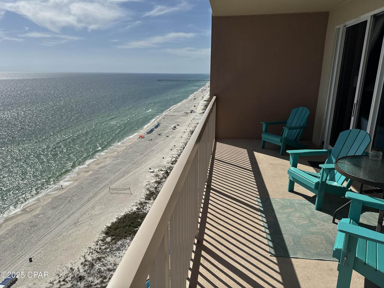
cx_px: 192
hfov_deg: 71.6
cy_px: 144
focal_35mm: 24
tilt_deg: -14.6
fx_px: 266
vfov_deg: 56.8
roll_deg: +1.1
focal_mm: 6.76
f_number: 1.78
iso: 80
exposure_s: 1/12346
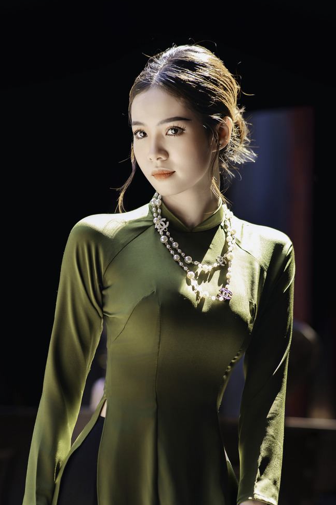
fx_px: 1961
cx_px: 189
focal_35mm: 140
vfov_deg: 14.6
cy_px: 359
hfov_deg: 9.8
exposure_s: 1/250
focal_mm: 85
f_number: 2
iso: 100
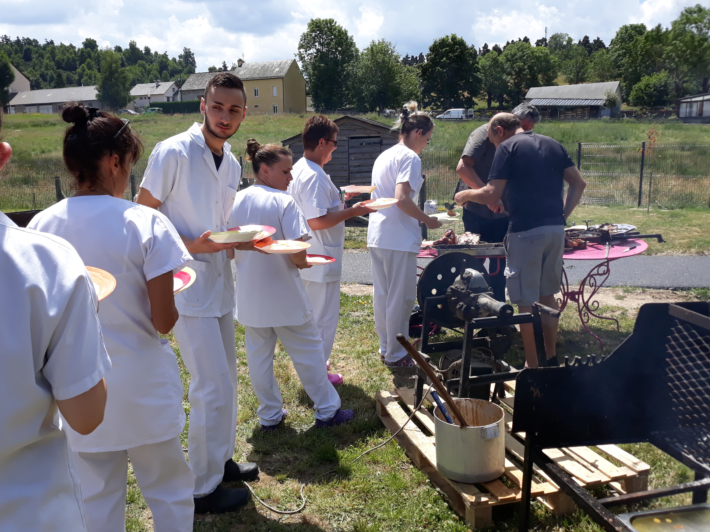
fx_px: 615
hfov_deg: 59.9
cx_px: 329
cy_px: 261
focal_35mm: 30
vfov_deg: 46.8
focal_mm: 3.71
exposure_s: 1/1548
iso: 40
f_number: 1.7
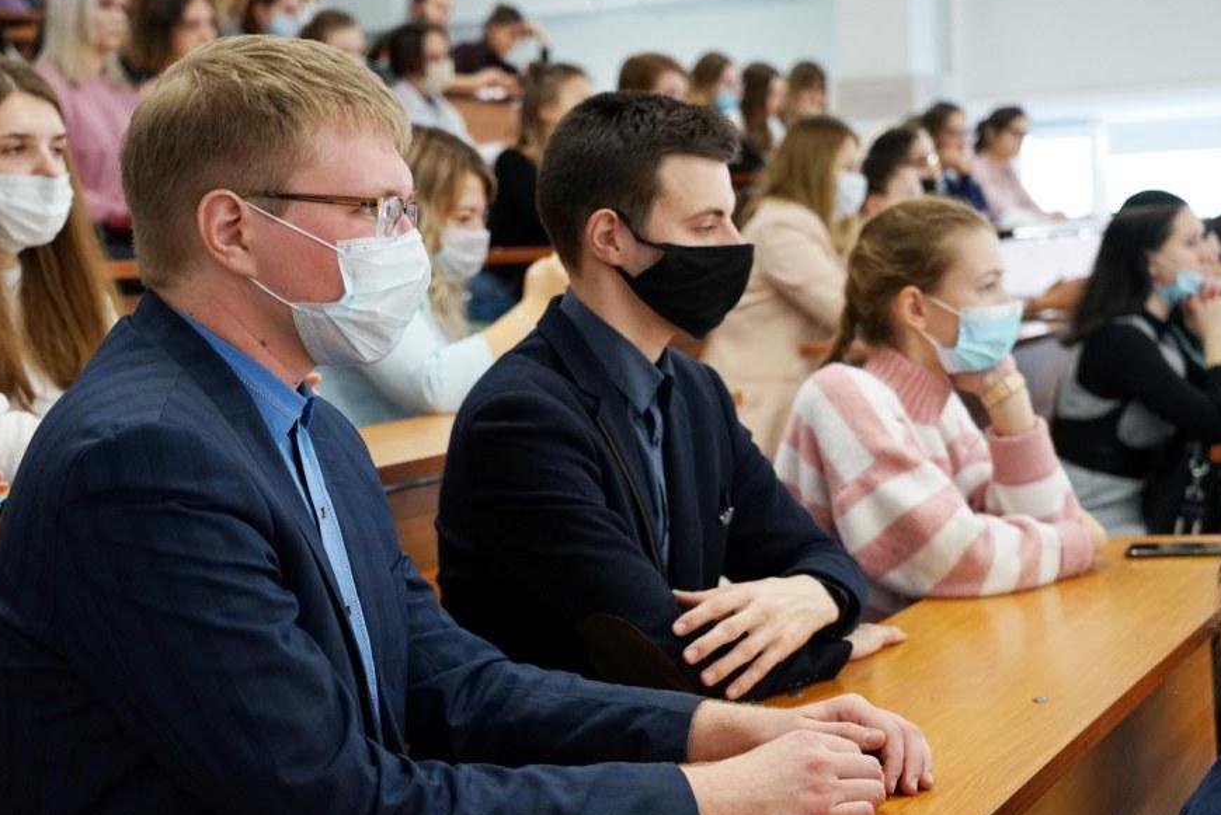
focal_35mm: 60
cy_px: 458
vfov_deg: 22.6
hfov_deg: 33.3
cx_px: 516
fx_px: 2036
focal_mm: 51
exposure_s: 1/200
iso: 1600
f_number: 4
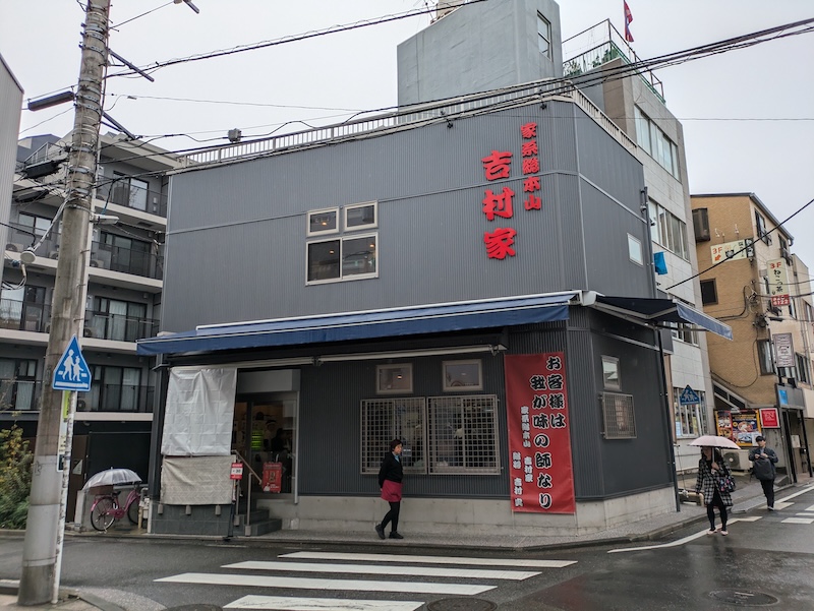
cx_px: 407
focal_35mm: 25
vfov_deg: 54.9
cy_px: 306
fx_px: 588
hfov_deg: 69.4
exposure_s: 1/1205
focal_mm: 5.43
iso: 44
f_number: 1.89
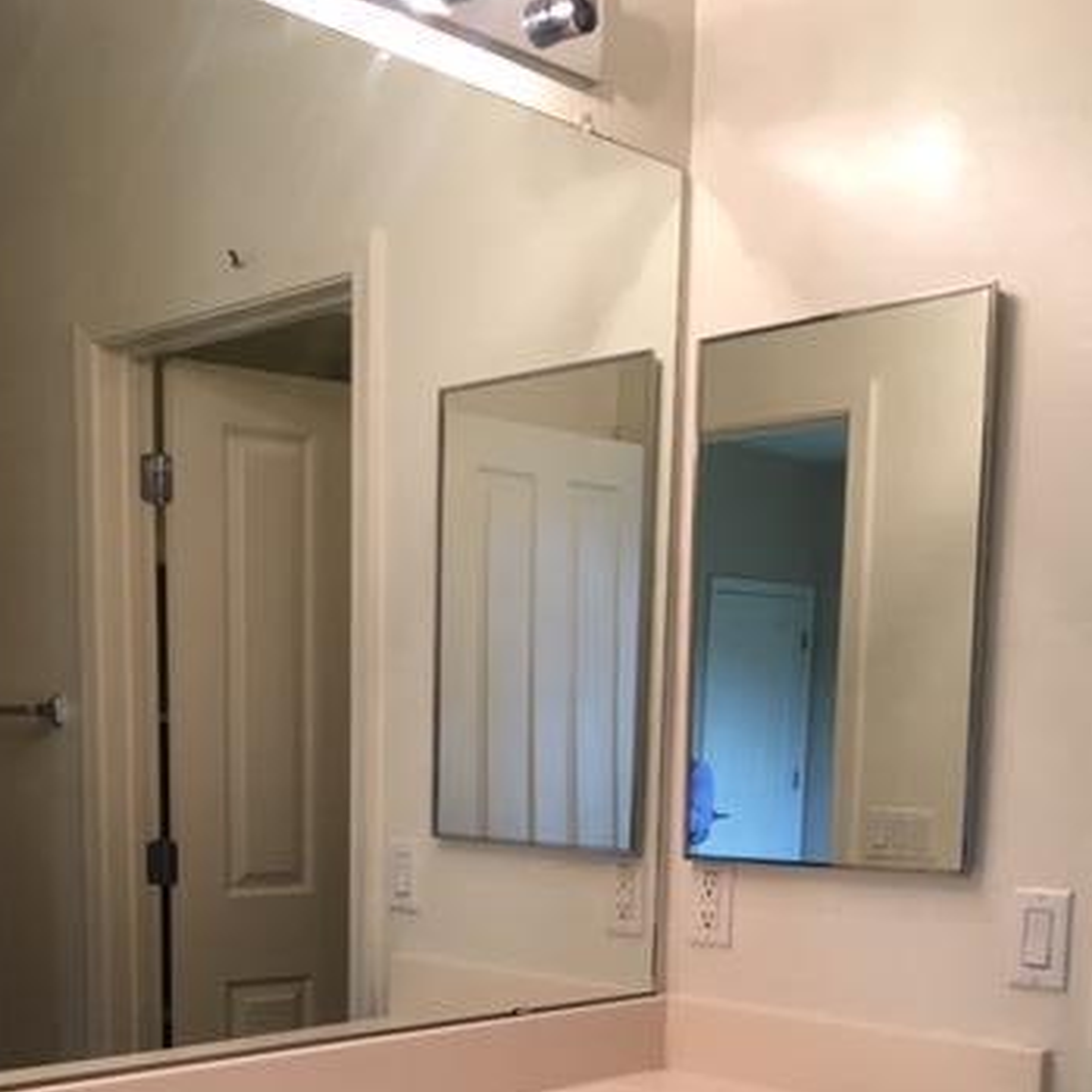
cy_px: 948
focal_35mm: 47
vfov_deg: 34.4
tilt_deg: -8.0
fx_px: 1677
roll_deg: -1.6
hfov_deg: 36.0
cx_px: 466
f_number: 2.2
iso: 50
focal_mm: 4.15
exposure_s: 1/30
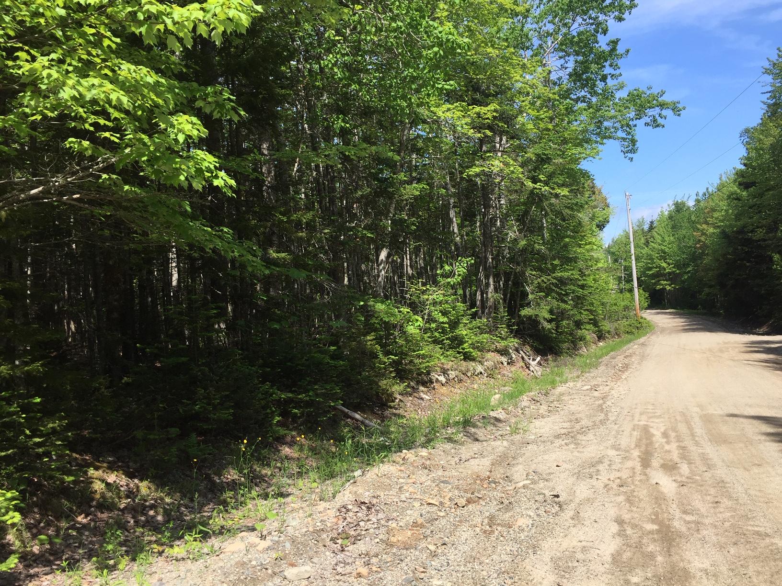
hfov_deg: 61.7
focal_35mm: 29
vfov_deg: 48.2
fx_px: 655
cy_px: 293
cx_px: 391
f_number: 2.2
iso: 32
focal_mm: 4.15
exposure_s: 1/1099
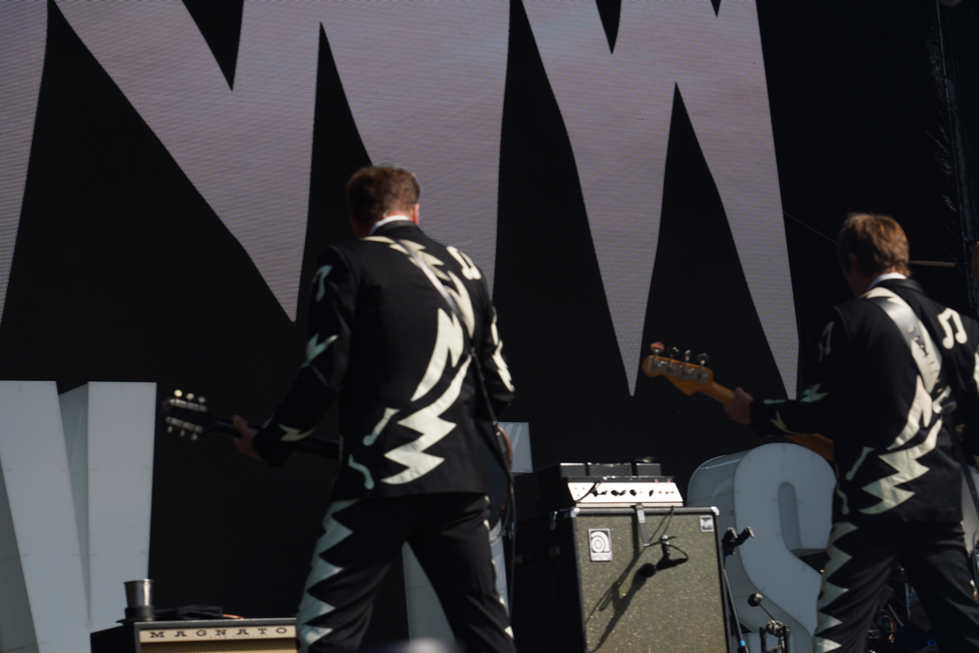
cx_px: 490
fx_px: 2855
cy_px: 326
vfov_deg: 13.0
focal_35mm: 105
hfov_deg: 19.5
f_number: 6.3
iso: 100
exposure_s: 1/400
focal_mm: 105
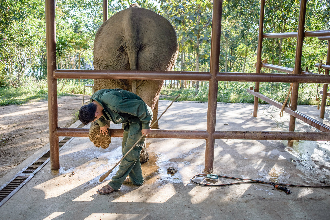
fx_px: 321
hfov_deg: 54.4
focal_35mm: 35
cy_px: 110
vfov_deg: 37.9
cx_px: 165
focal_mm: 35
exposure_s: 1/1250
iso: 360
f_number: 4
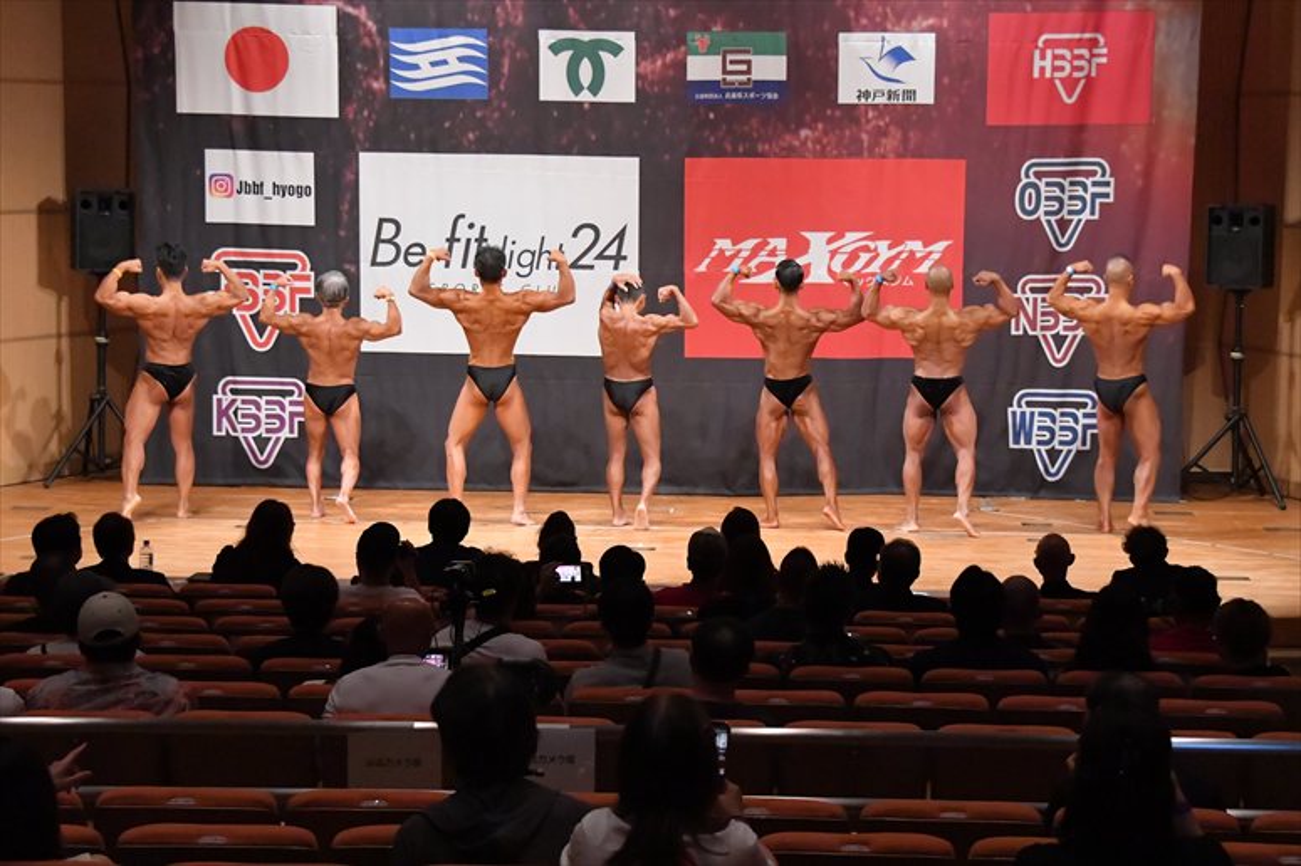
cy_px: 433
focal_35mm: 102
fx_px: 3684
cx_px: 650
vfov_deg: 13.4
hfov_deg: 20.0
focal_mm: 68
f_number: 5.6
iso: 10000
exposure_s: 1/400
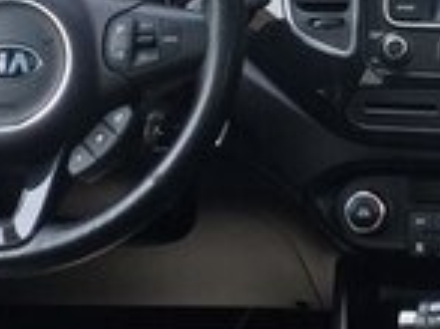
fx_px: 1651
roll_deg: +1.3
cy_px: -127
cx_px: 374
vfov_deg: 11.0
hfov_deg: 15.1
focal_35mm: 130
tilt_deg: -12.3
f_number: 2.2
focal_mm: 4.15
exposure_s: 1/233
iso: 32
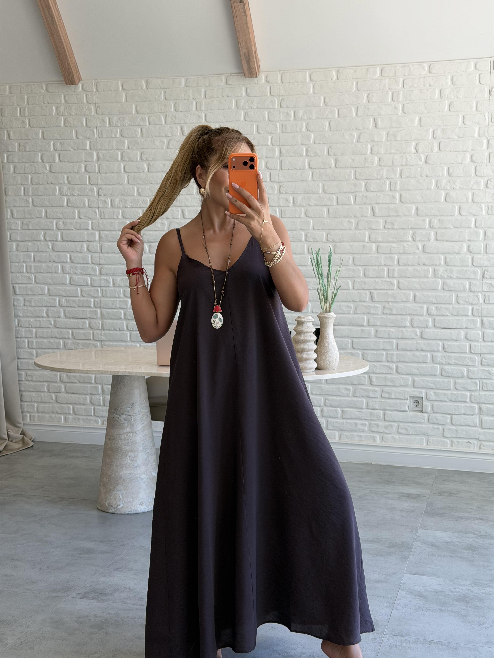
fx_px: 913
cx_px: 247
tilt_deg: -14.6
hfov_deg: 30.3
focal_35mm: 48
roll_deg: -0.3
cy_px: 329
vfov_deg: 39.7
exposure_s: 1/178
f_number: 1.78
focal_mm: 6.76
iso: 50
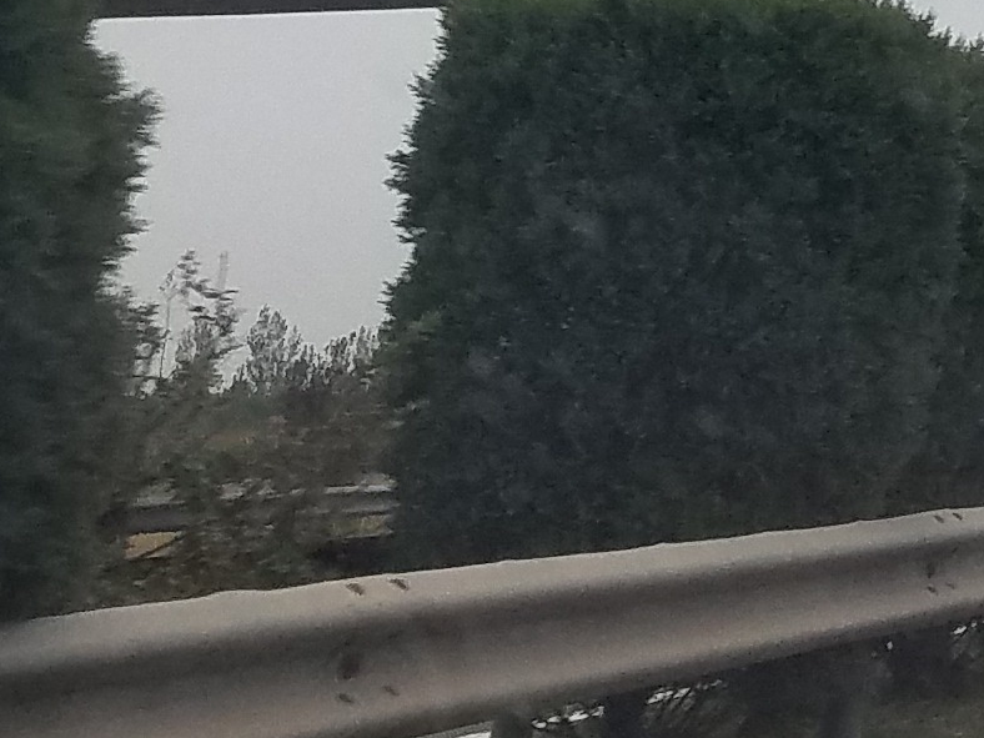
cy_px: -508
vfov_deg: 10.6
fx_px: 3781
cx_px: 2269
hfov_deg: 12.2
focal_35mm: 133
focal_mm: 4.2
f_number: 1.7
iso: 50
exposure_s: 1/490
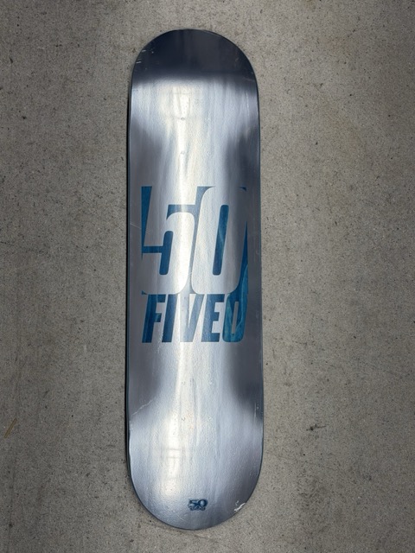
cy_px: 276
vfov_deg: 39.7
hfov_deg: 30.3
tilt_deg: -80.5
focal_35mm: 48
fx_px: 767
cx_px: 208
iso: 80
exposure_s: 1/375
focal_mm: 6.76
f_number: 1.78
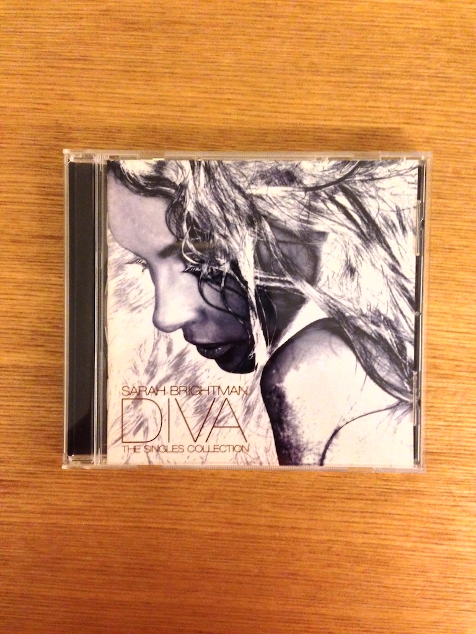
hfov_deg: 42.9
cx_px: 238
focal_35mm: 33
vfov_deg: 55.4
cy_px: 317
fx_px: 605
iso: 640
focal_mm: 4.12
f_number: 2.4
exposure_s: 1/15
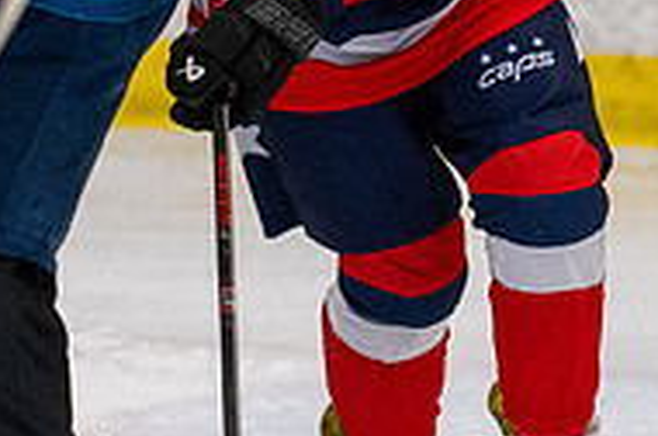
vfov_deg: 1.6
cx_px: 432
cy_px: -222
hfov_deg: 2.5
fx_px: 15163
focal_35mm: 831
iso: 2000
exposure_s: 1/800
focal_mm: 150
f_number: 3.2
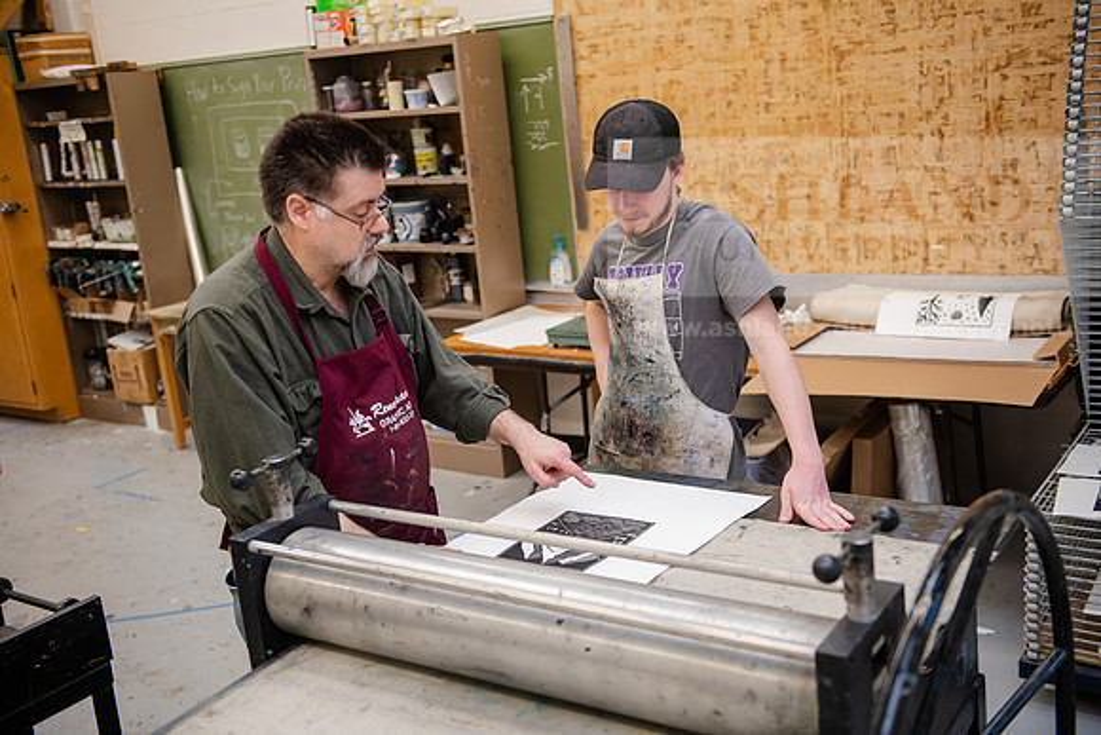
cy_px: 368
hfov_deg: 48.4
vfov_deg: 33.4
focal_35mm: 40
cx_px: 550
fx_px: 1224
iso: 400
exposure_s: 1/160
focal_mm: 40
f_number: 3.2
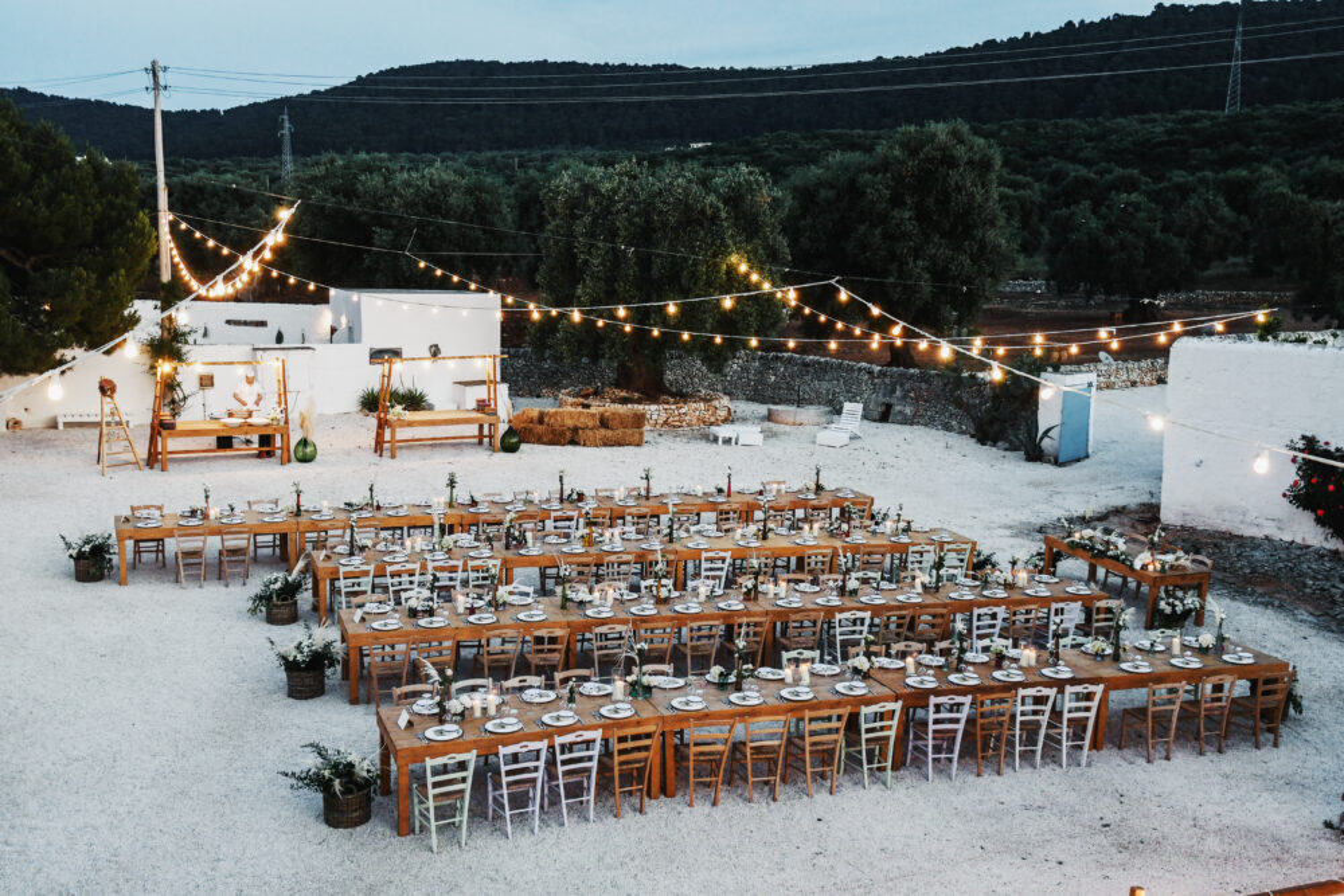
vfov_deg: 35.5
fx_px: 1400
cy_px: 448
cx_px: 672
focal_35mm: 38
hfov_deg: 51.3
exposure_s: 1/80
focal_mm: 25
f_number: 5
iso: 1250
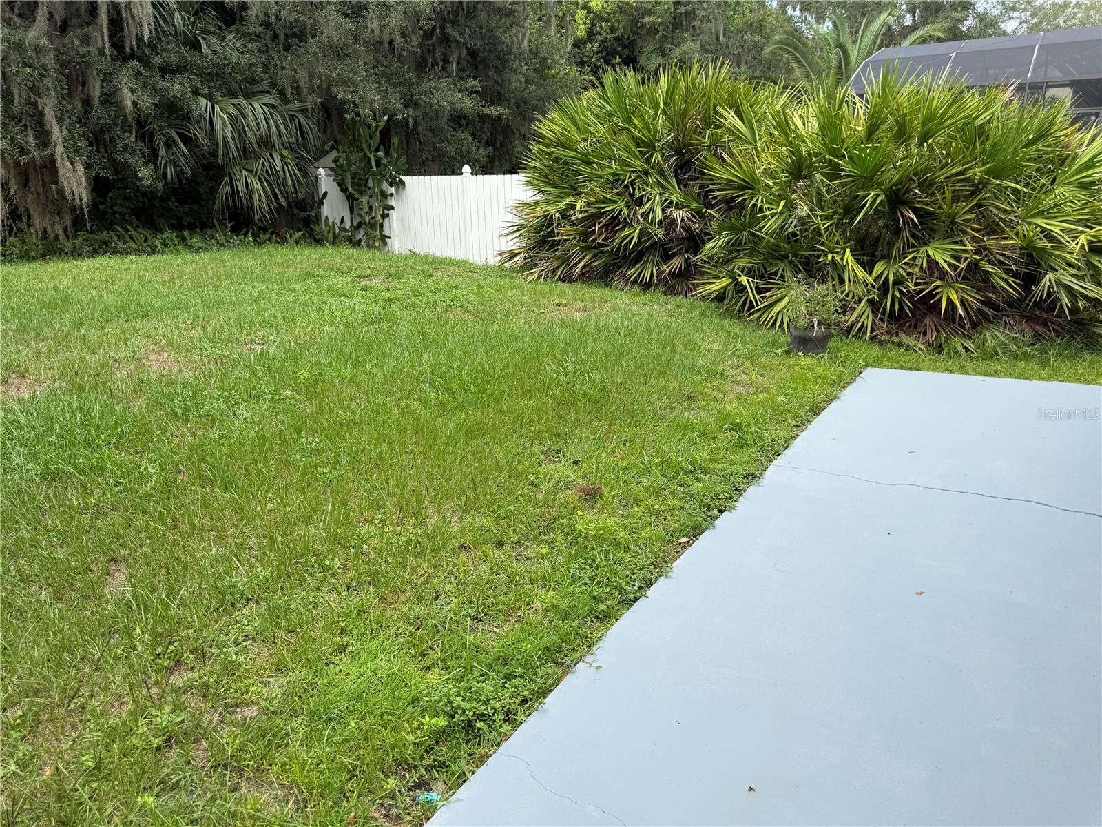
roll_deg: +1.2
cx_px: 551
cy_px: 414
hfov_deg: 71.6
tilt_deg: -18.6
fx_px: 764
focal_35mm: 24
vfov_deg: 56.8
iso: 80
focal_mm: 6.76
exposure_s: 1/1689
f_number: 1.78
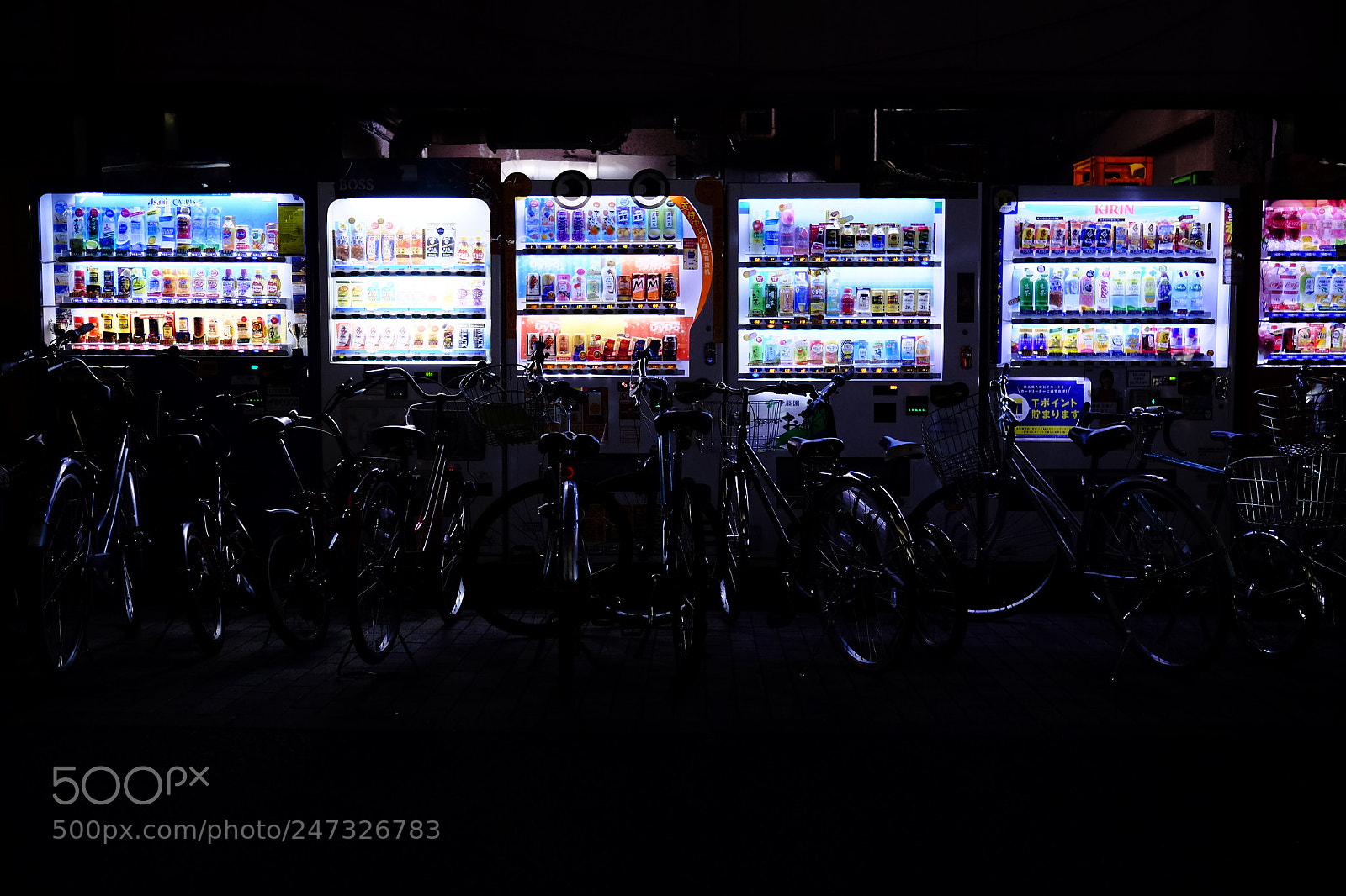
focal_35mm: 35
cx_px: 673
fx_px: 1308
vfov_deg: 37.8
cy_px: 448
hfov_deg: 54.4
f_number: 2
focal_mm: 23
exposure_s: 1/160
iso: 1600
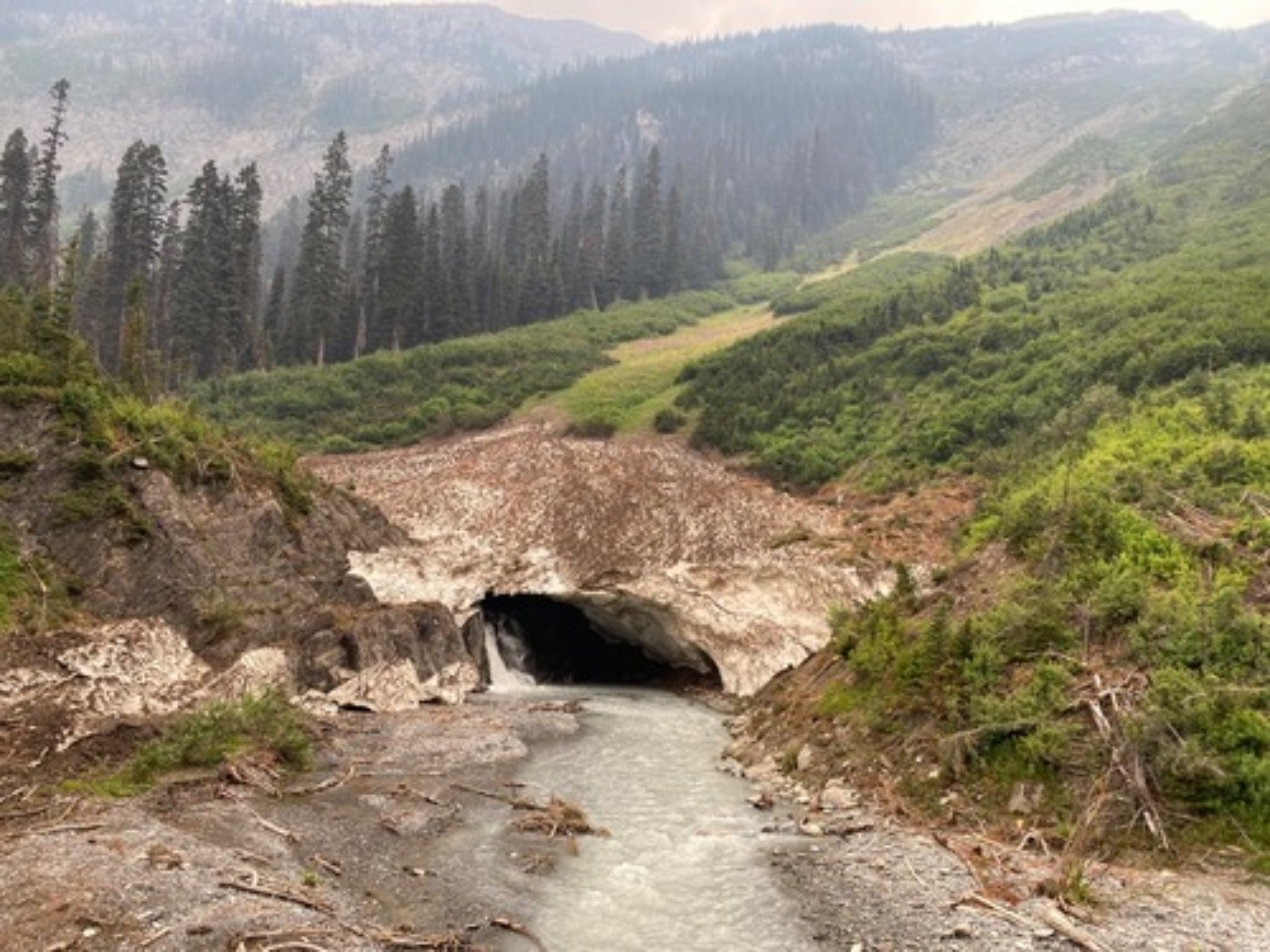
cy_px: 476
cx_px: 635
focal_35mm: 26
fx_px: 954
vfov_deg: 53.1
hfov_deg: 67.3
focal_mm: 4.25
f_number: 1.8
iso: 80
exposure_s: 1/121
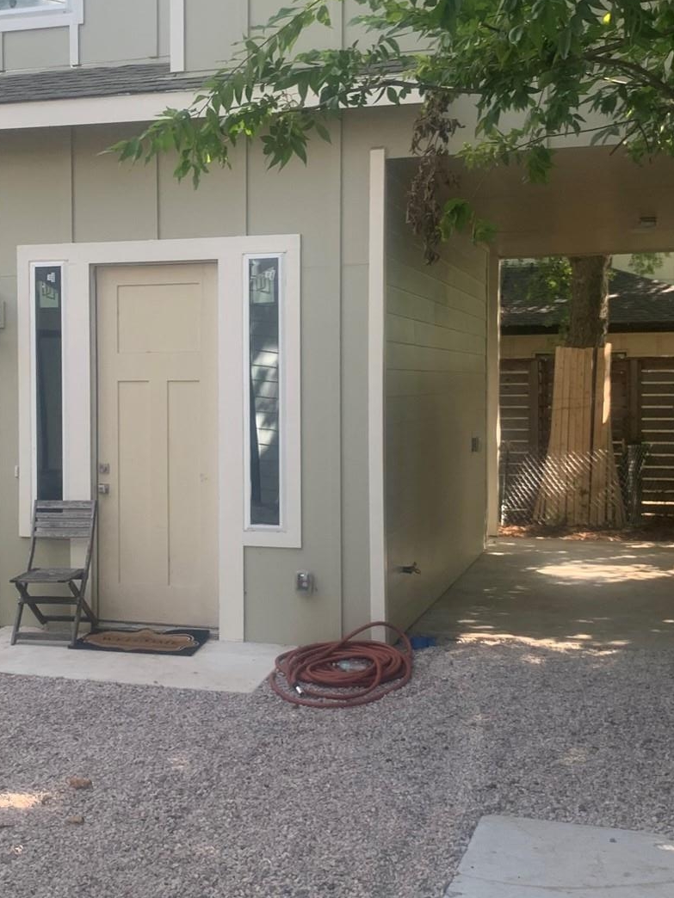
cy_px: 417
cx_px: 145
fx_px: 1324
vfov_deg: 37.5
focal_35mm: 51
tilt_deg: -4.5
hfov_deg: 28.0
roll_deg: +2.9
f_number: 1.8
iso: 25
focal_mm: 4.25
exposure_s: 1/174
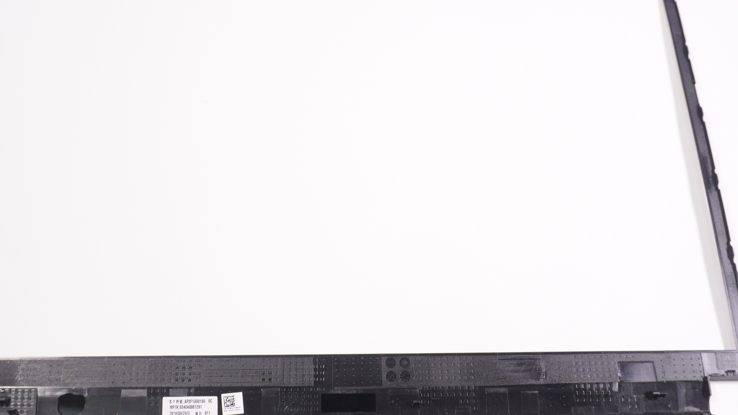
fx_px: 855
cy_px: 209
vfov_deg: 27.3
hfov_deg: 46.6
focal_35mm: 44
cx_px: 323
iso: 800
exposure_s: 1/250
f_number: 5.6
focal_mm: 21
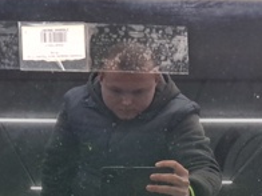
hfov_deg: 22.3
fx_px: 666
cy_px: 249
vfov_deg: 16.0
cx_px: 128
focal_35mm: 88
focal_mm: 4
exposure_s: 1/50
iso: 500
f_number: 1.8
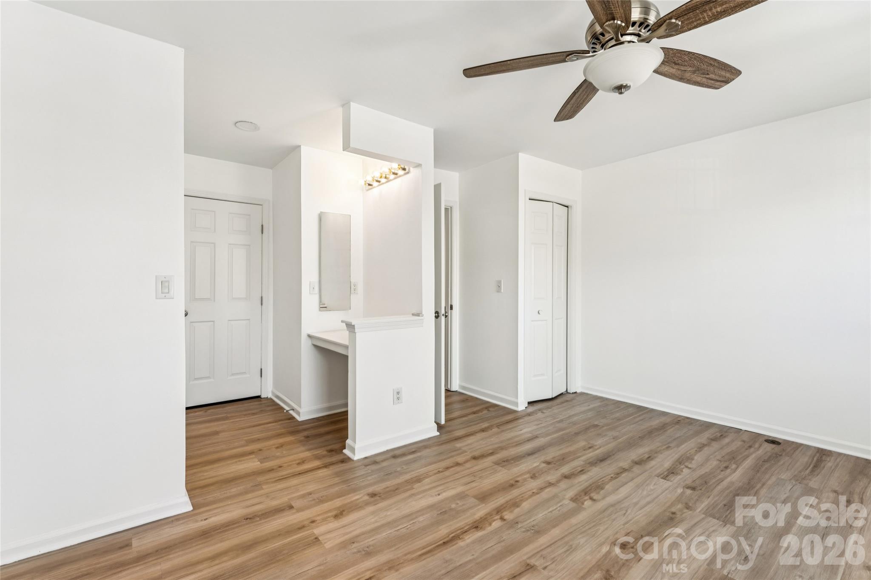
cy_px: 290
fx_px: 392
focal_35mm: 16
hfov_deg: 96.0
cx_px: 436
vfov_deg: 73.1
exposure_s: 1/8
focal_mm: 16.2
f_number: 10
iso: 100
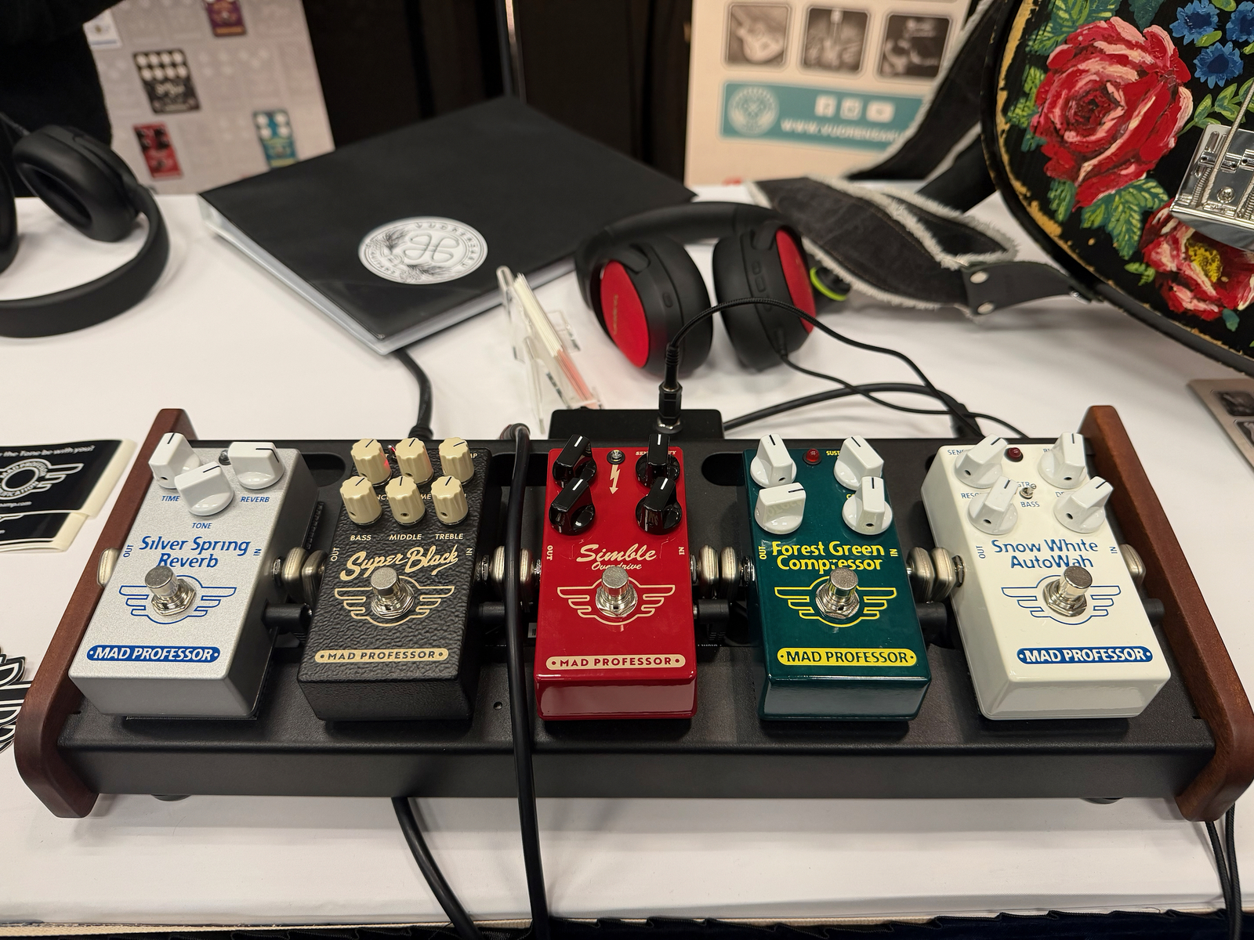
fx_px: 869
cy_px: 470
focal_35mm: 24
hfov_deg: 71.6
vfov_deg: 56.8
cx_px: 627
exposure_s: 1/60
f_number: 1.78
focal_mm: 6.76
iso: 200
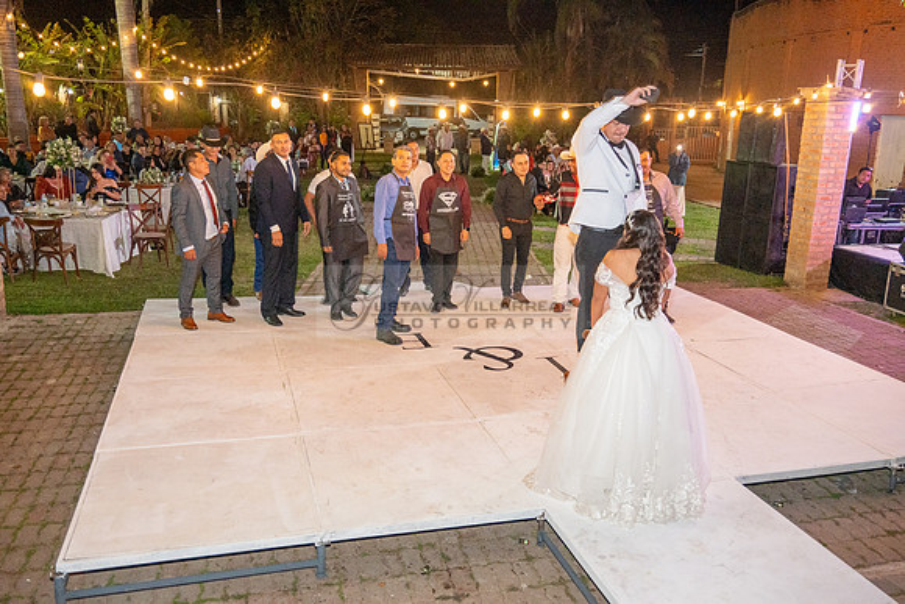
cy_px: 302
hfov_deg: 65.5
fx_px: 704
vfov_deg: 46.4
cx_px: 452
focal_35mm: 28
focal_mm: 28
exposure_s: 1/80
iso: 2500
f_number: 5
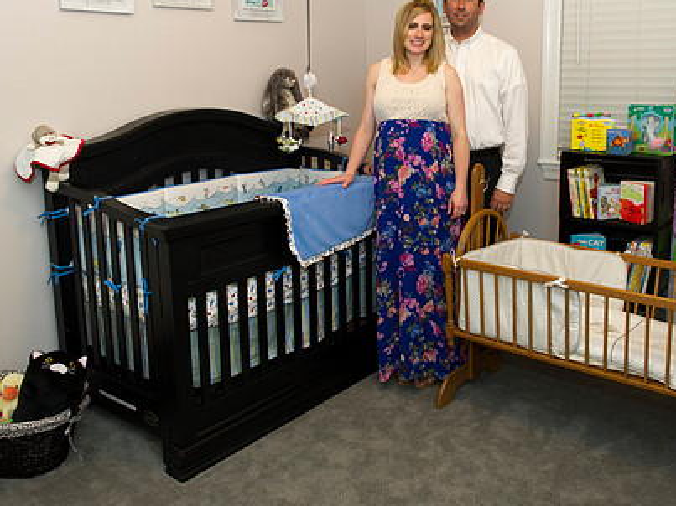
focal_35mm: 36
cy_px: 186
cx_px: 366
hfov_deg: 51.3
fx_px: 703
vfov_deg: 39.3
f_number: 4
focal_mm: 26
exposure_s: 1/160
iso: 1600
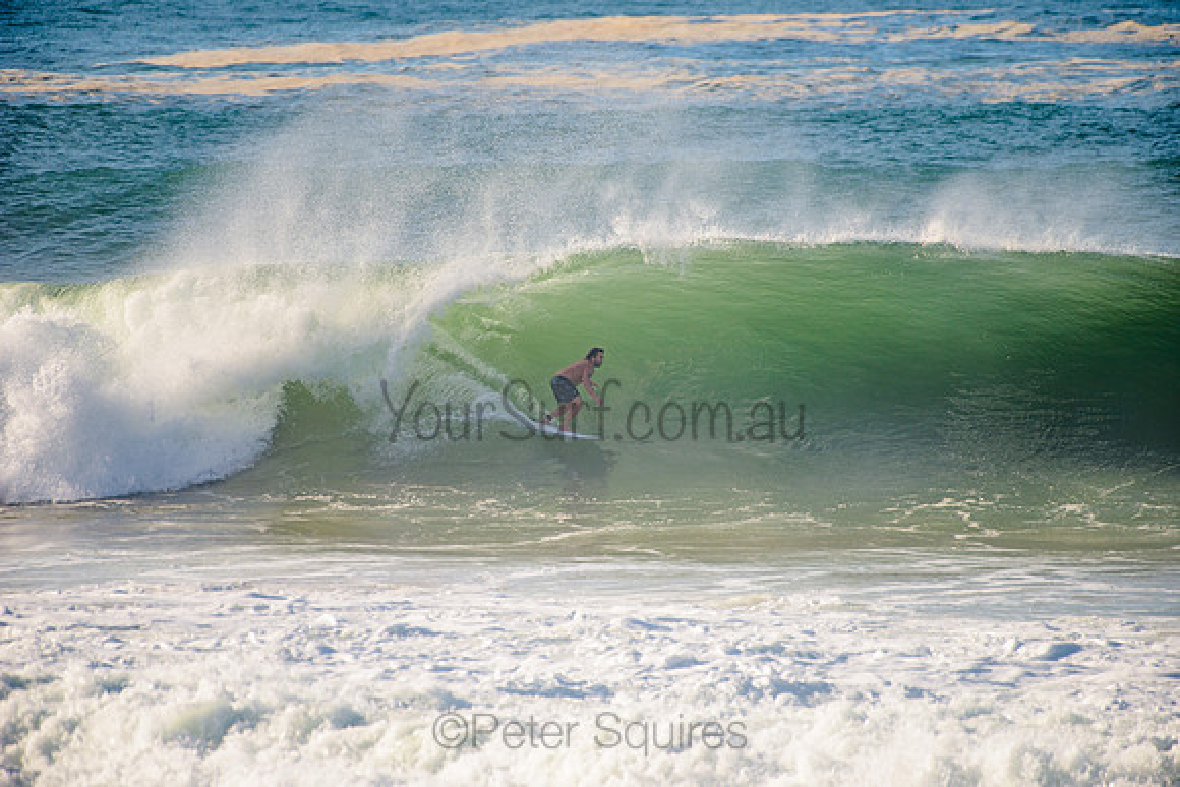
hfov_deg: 4.1
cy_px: 394
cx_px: 590
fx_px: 16392
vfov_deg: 2.8
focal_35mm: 500
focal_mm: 500
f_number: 5.6
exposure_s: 1/1600
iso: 180
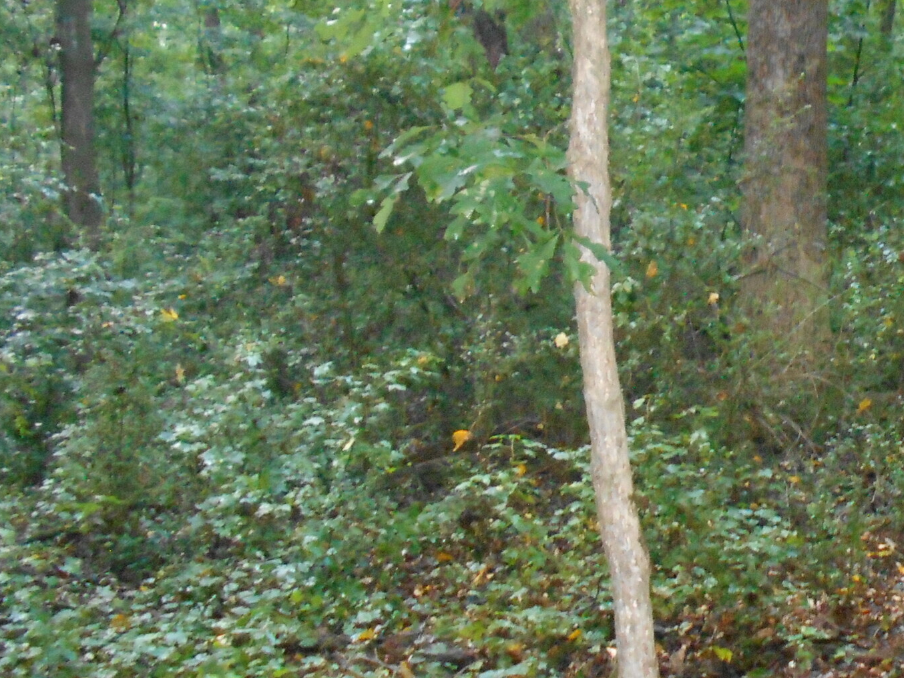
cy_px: 283
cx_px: 851
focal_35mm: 59
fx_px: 1541
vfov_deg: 24.8
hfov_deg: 30.9
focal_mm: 4.6
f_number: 3.2
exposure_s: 1/25
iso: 720
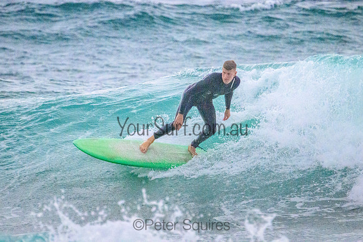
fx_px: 9712
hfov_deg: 2.1
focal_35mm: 963
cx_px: 180
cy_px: 96
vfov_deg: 1.4
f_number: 11
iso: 16000
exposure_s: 1/2000
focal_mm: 800
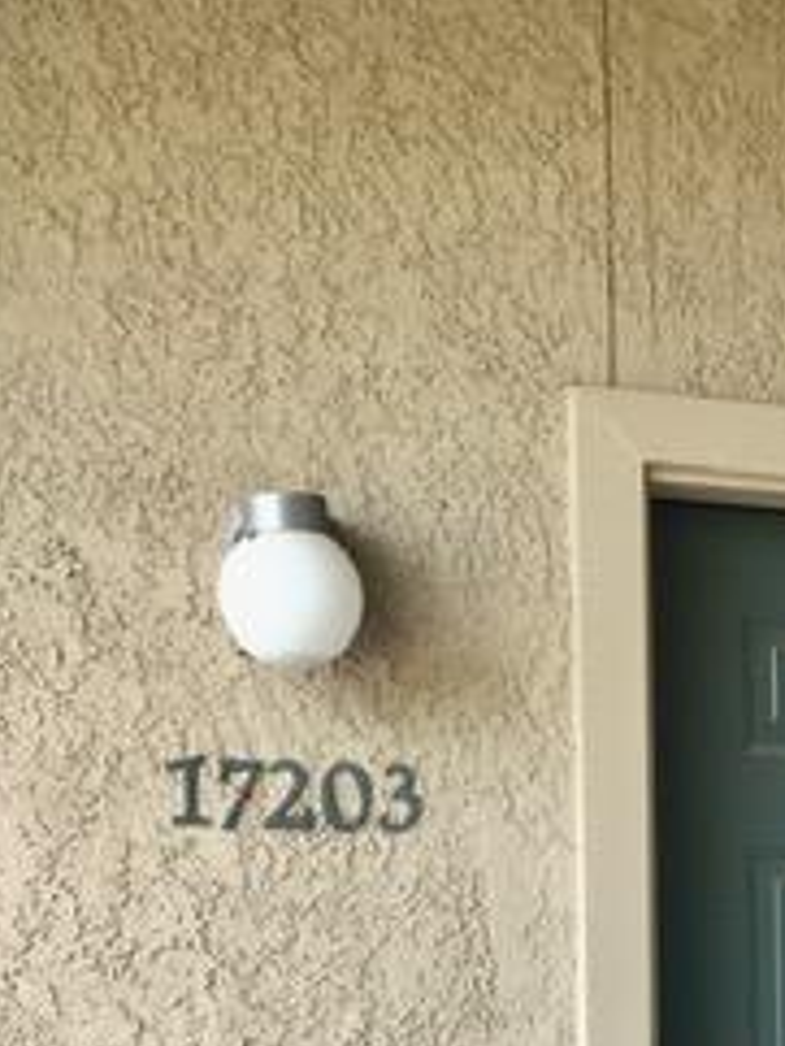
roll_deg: +0.0
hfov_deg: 18.5
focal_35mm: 77
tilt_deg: -4.2
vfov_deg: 23.6
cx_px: 846
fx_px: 2326
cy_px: 1168
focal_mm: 4.15
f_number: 2.2
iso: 32
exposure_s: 1/60
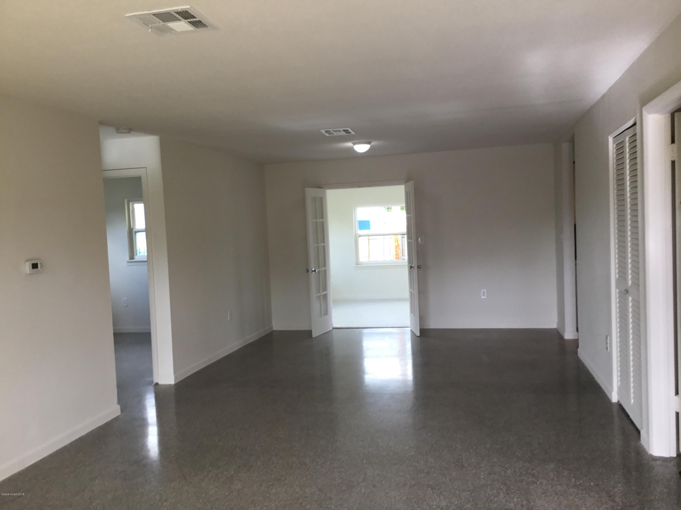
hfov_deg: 58.4
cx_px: 340
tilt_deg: -2.8
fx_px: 610
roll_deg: +1.2
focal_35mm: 31
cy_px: 255
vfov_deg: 45.4
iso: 32
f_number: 2.4
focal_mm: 3.3
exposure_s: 1/60
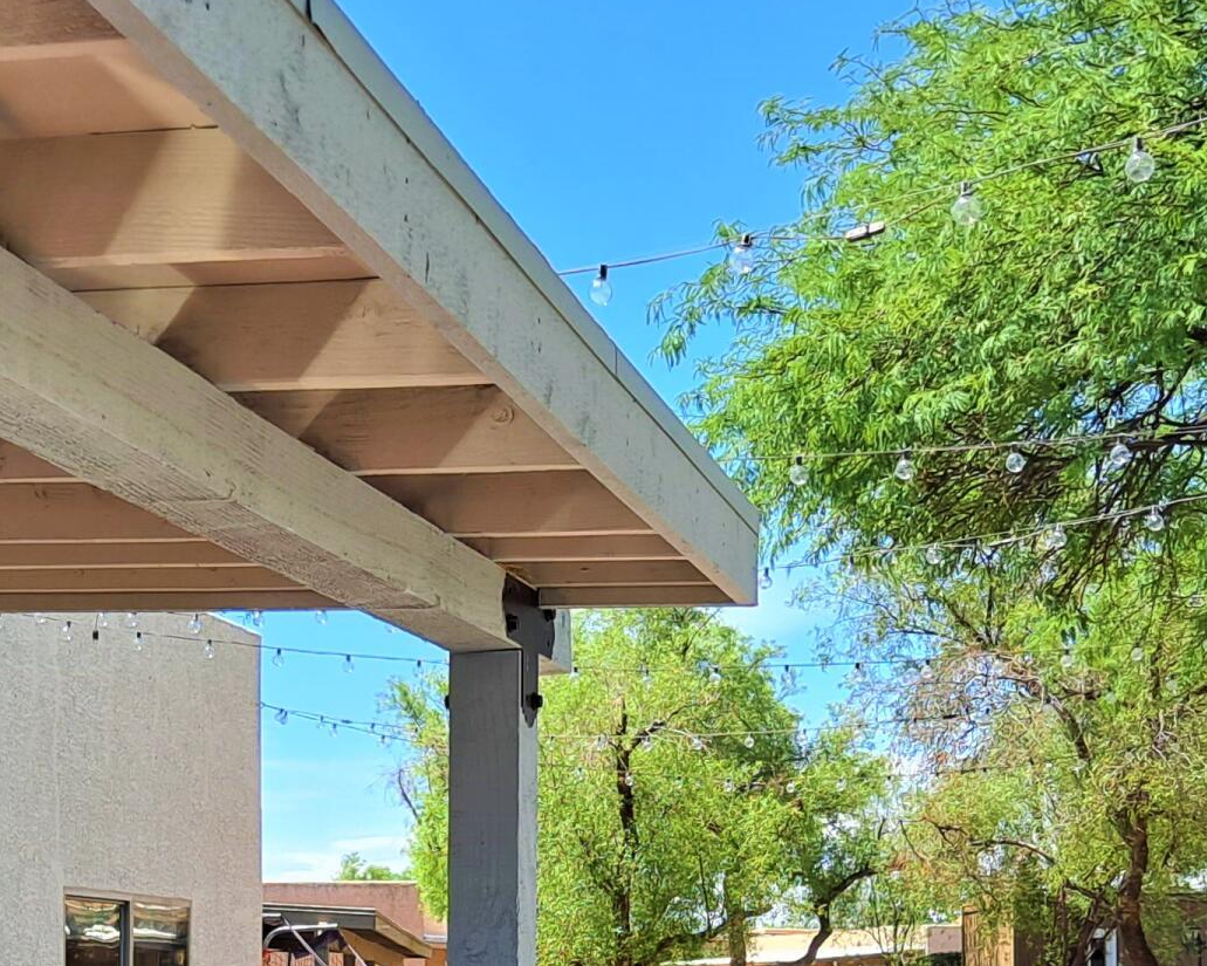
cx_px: 313
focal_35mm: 71
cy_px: 1006
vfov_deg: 20.7
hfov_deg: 26.4
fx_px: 2537
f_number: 2
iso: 32
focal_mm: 4.6
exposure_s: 1/679
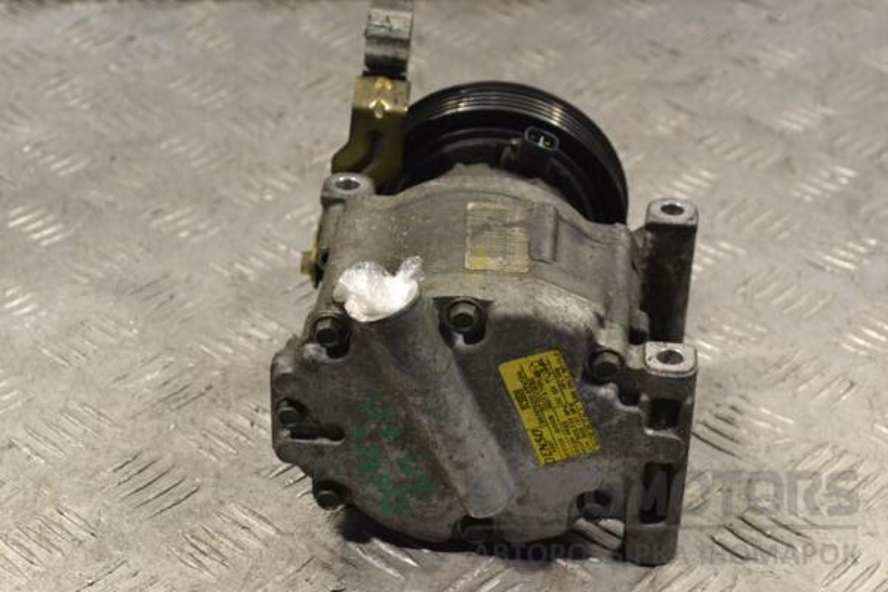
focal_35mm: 82
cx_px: 444
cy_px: 296
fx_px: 2035
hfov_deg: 24.6
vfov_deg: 16.6
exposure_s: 1/320
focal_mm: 55
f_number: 9
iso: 3200
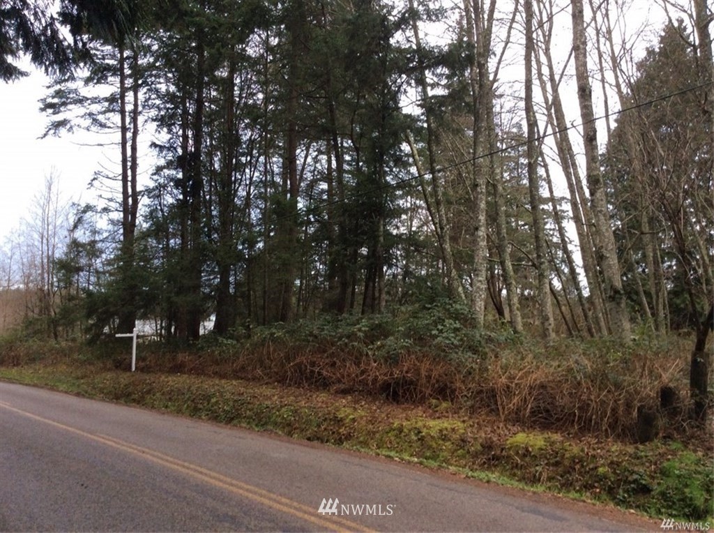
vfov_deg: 44.0
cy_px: 266
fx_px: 659
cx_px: 357
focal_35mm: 32
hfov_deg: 56.9
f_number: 2.4
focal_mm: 3.3
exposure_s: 1/24
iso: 50
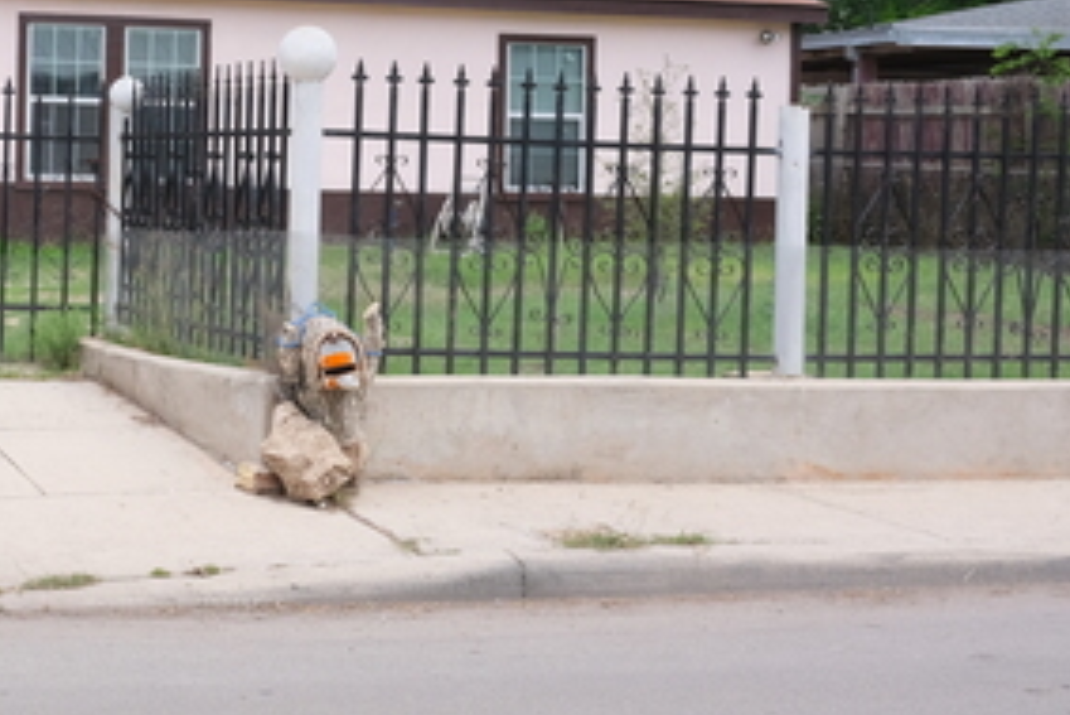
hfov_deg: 27.0
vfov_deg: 19.3
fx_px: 2082
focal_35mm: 70
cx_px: -34
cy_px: 138
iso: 320
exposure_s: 1/450
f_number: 8
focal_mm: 20.5
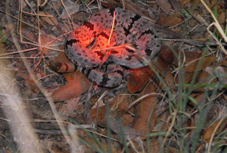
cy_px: 66
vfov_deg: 9.5
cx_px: 112
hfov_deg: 14.2
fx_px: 914
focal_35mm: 145
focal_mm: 75
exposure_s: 1/30
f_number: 5.6
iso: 1600
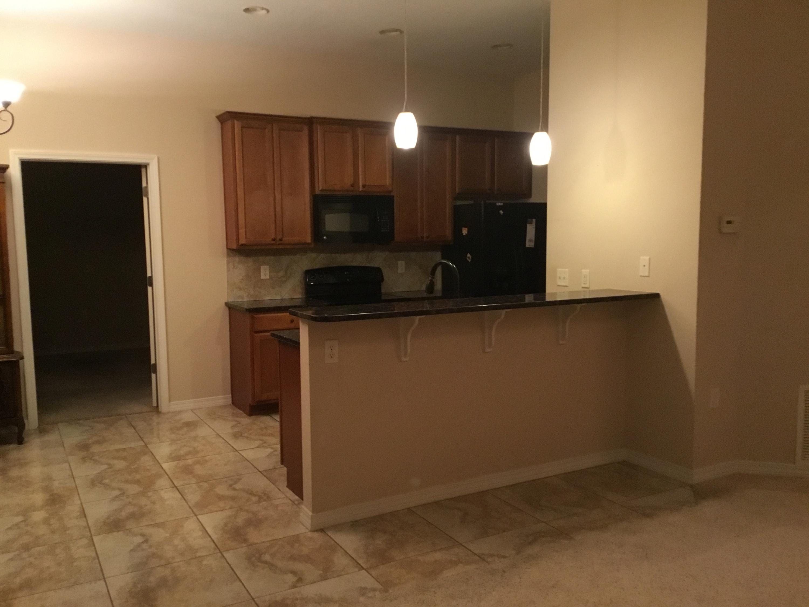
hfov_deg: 58.4
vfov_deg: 45.4
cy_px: 304
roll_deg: +2.4
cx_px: 404
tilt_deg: -4.5
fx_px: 724
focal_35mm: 31
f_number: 2.4
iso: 250
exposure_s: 1/30
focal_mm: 3.3
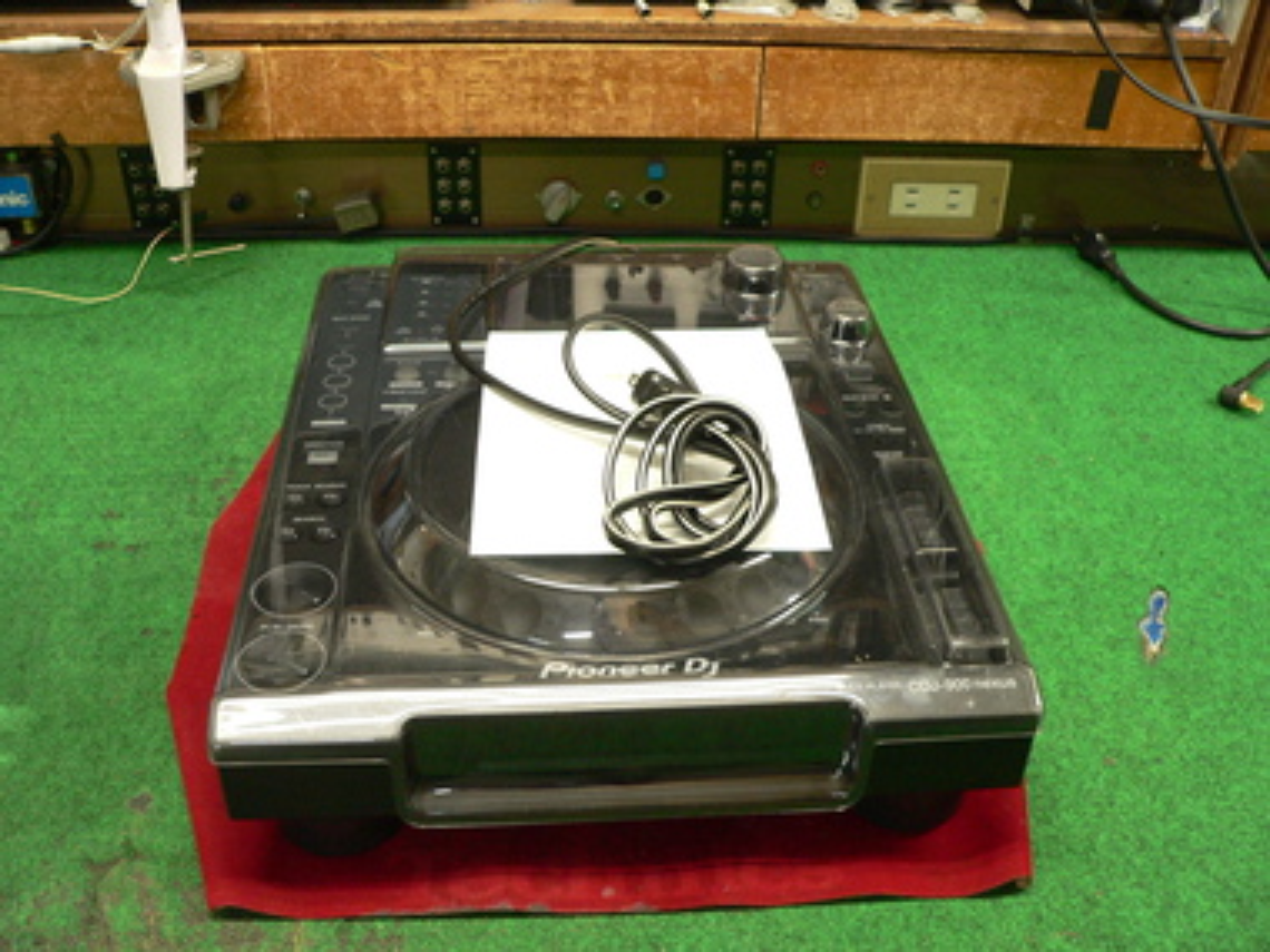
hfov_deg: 51.4
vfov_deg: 39.7
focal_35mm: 36
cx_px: 635
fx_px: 1321
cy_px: 476
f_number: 2.8
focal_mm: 6
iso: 200
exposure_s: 1/13
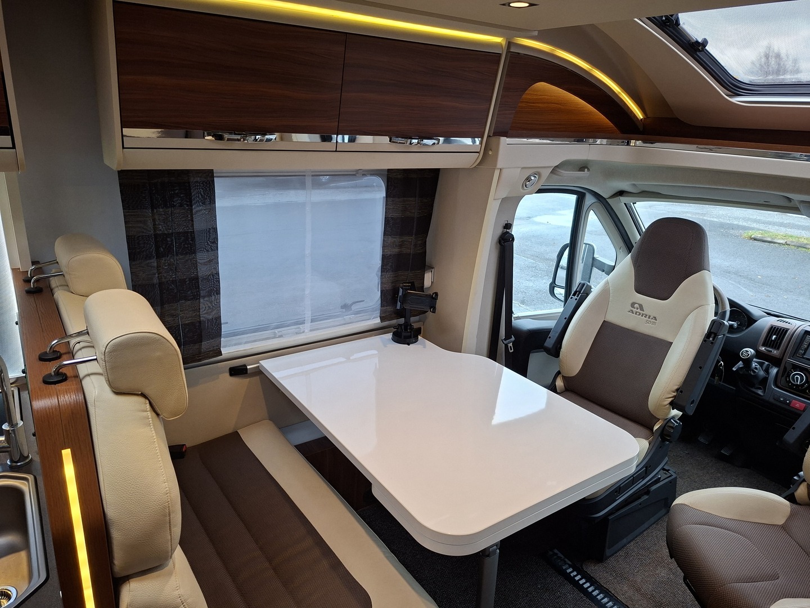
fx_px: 538
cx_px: 405
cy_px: 304
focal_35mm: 23
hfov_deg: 73.9
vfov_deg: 58.9
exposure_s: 1/100
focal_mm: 5.54
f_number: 1.8
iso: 125
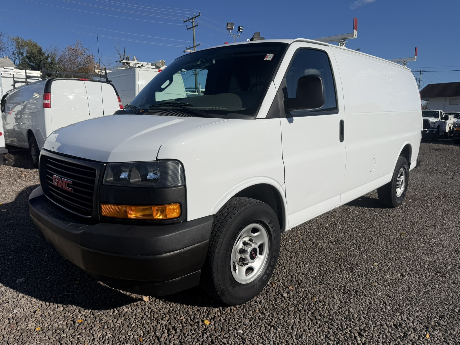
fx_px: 319
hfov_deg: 71.6
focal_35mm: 24
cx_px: 230
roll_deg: -0.2
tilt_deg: -9.0
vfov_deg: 56.8
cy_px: 172
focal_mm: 6.76
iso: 80
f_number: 1.78
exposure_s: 1/14286
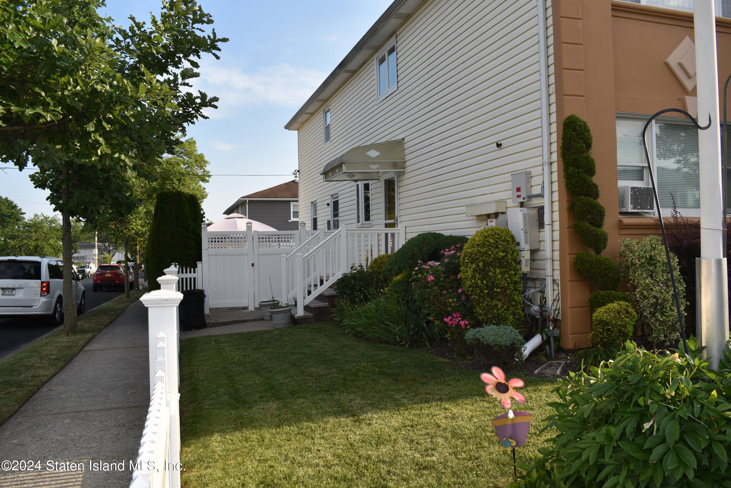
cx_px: 366
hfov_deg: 61.9
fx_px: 609
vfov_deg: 43.6
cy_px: 244
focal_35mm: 30
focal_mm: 20
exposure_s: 1/200
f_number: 7.1
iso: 100
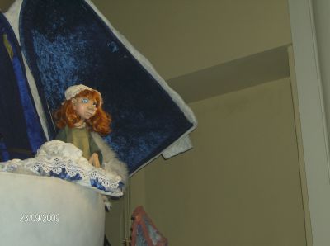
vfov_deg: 20.9
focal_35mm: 70
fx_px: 666
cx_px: 165
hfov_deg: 27.8
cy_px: 123
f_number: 3.7
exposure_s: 1/91.3
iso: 200
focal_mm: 11.6
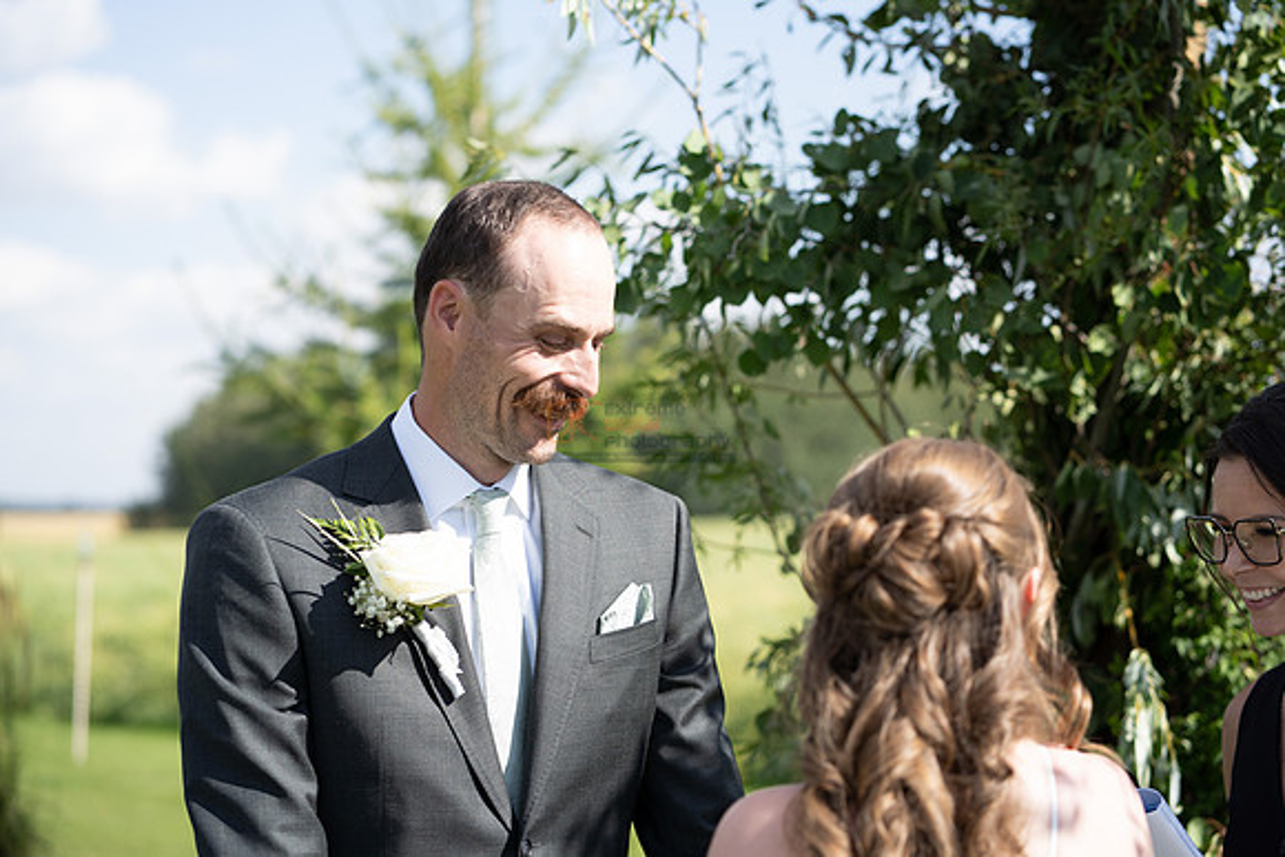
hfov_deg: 23.9
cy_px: 428
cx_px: 642
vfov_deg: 16.1
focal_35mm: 85
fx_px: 3035
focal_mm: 85
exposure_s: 1/1600
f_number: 3.5
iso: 250
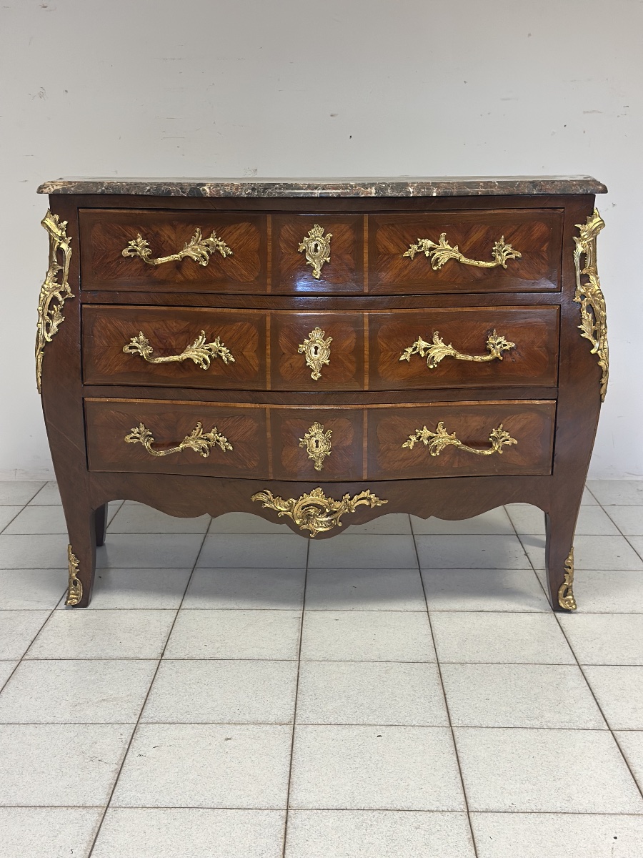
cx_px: 322
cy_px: 429
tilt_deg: -12.8
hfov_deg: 30.3
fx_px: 1189
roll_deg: +0.5
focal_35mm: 48
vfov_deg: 39.7
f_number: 1.78
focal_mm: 6.86
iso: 200
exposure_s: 1/100
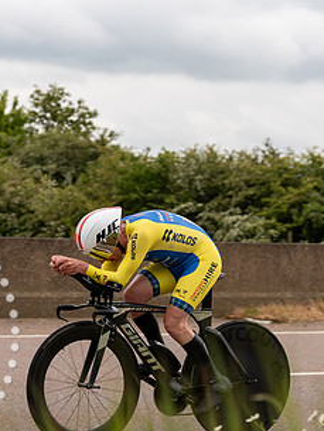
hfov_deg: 11.6
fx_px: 1596
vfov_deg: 15.4
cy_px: 261
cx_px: 106
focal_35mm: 128
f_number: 4
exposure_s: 1/1000
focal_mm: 70
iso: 200
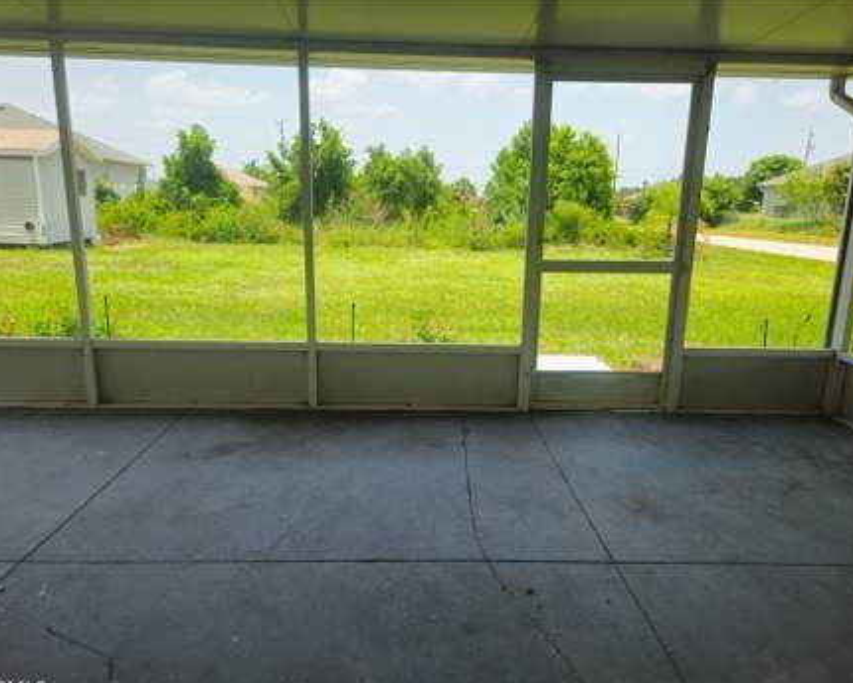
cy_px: 348
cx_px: 435
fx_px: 631
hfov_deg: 68.1
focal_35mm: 25
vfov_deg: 56.8
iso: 25
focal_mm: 5.4
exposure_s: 1/449
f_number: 1.8
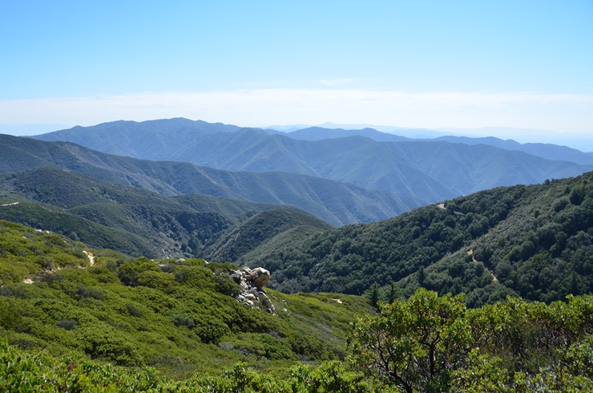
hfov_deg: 67.5
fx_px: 444
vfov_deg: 47.7
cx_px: 296
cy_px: 196
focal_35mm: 27
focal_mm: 18
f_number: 7.1
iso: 160
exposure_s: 1/320
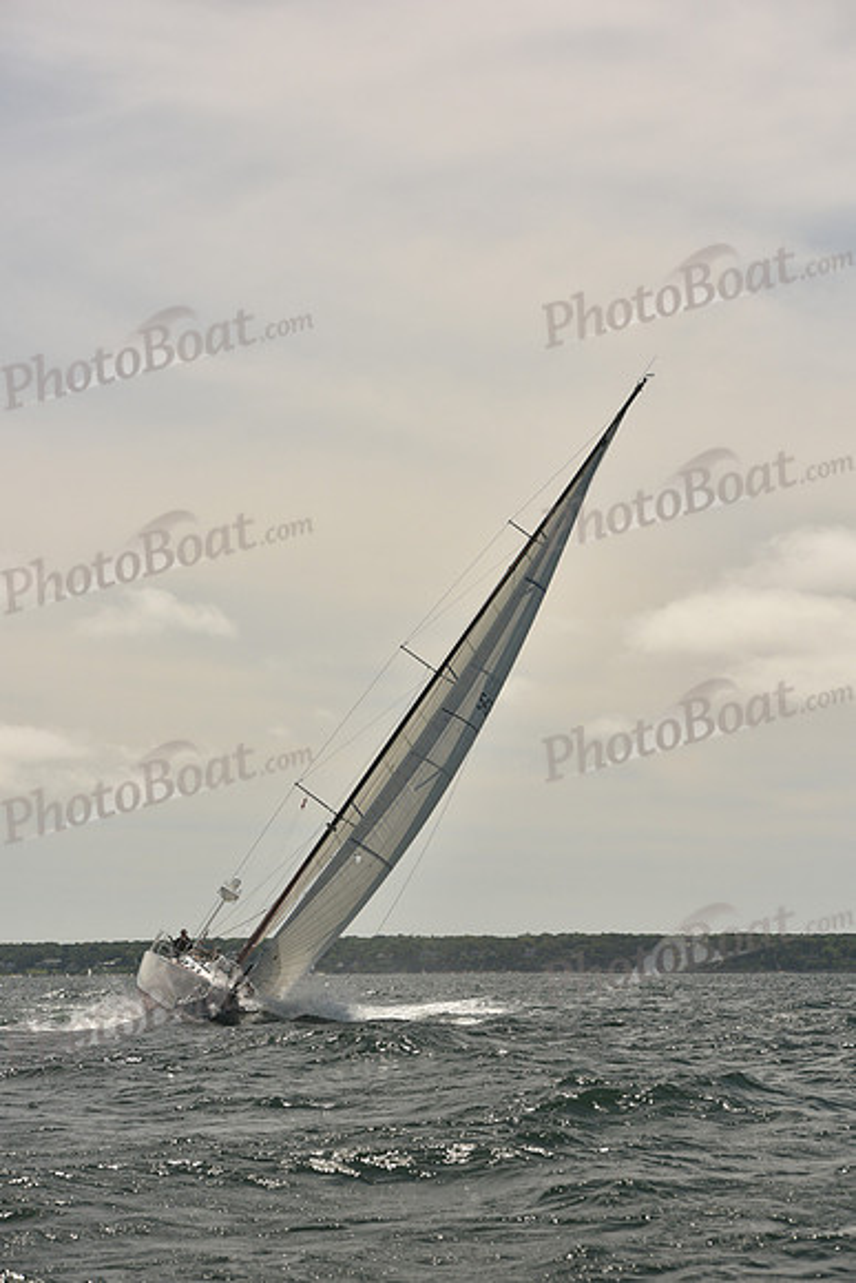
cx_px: 428
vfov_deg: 20.8
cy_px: 642
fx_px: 3493
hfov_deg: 14.0
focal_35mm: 98
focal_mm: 98
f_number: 7.1
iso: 320
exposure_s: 1/1250
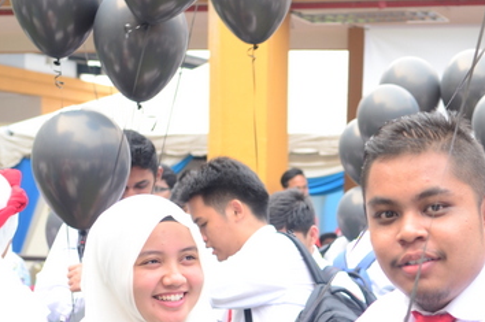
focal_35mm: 103
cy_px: 284
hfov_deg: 19.5
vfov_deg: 13.2
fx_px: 1386
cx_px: 437
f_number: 4
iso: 160
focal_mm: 38
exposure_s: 1/125
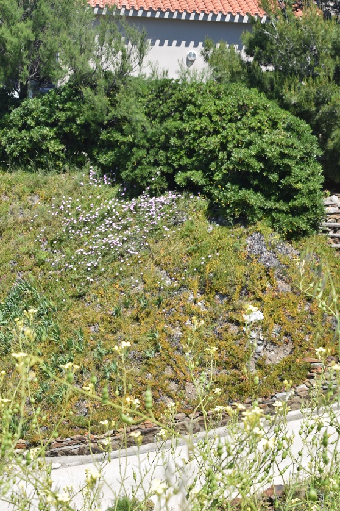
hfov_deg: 17.5
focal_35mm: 78
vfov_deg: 26.0
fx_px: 1104
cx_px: 224
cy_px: 256
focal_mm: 29
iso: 200
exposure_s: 1/320
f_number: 9
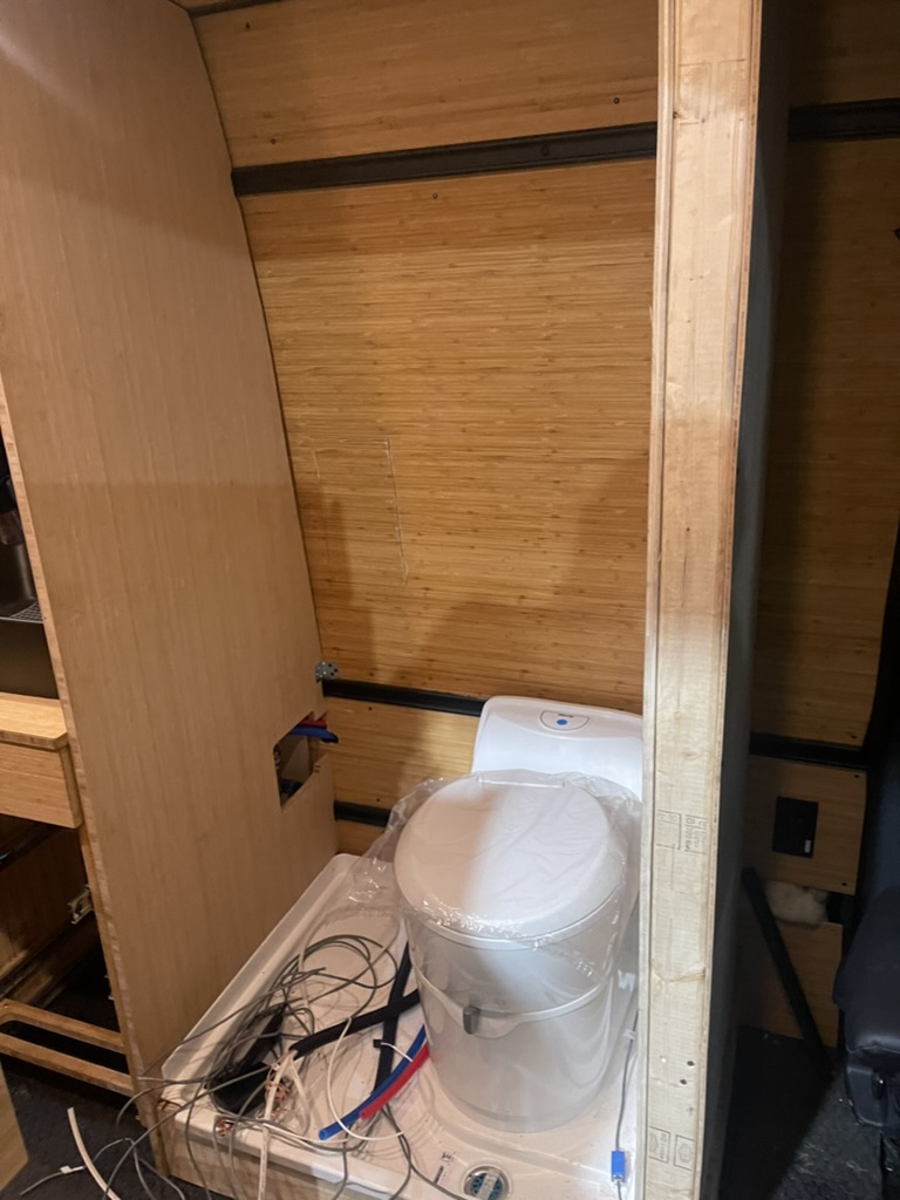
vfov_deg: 67.3
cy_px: 600
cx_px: 450
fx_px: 901
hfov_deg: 53.1
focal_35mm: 26
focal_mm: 5.1
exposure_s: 1/47
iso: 500
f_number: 1.6
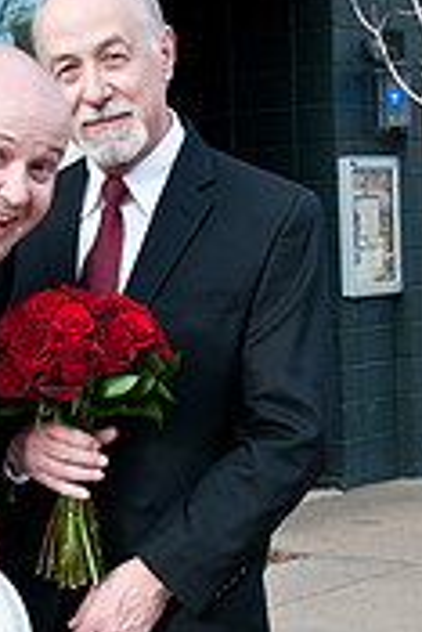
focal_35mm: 119
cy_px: 498
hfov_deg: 11.4
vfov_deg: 17.0
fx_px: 2093
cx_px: 49
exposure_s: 1/125
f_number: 8
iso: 320
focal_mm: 31
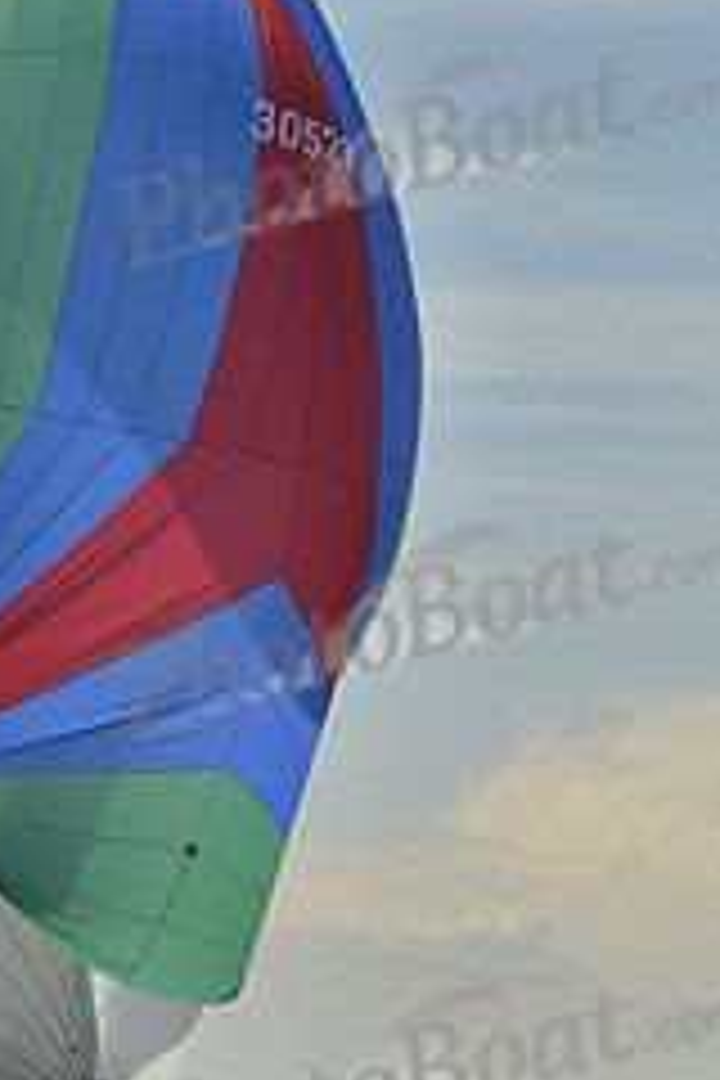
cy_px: 450
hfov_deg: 6.7
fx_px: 6150
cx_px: -115
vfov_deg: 10.0
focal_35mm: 205
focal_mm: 85
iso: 280
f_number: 8
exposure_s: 1/1600
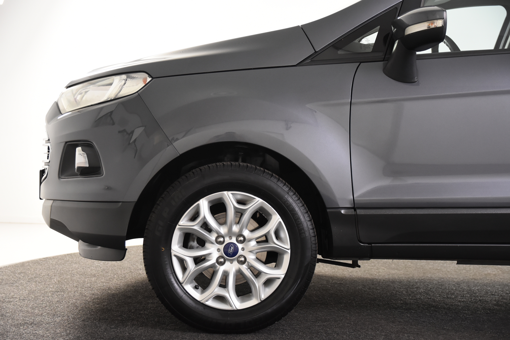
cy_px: 170
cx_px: 255
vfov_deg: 23.8
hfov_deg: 35.1
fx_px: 807
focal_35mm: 57
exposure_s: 1/60
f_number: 4
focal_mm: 38
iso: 1600
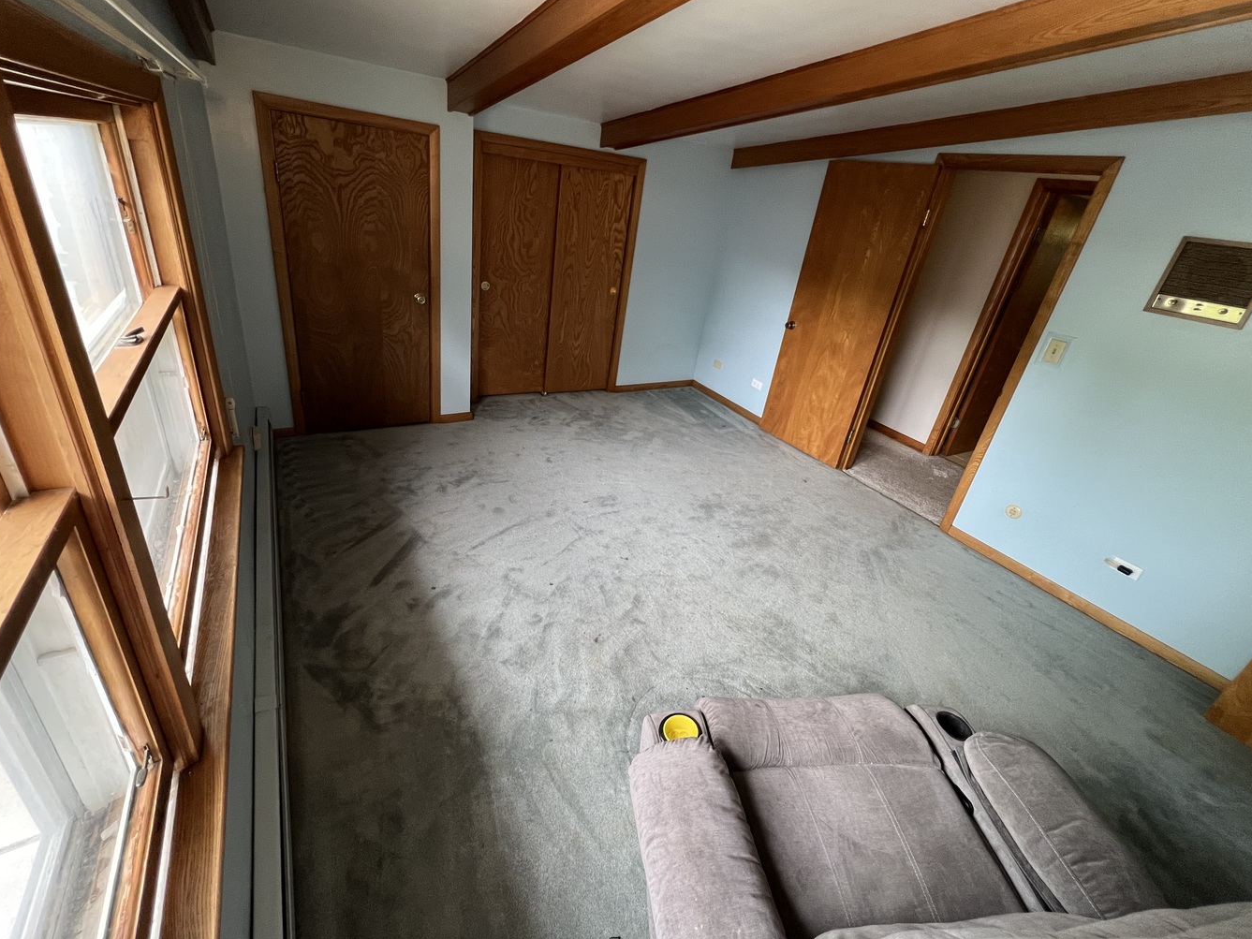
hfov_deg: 102.0
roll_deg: -8.2
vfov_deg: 85.6
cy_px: 444
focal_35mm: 14
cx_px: 615
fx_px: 506
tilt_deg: -25.5
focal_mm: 1.57
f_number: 1.8
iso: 250
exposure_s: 1/83
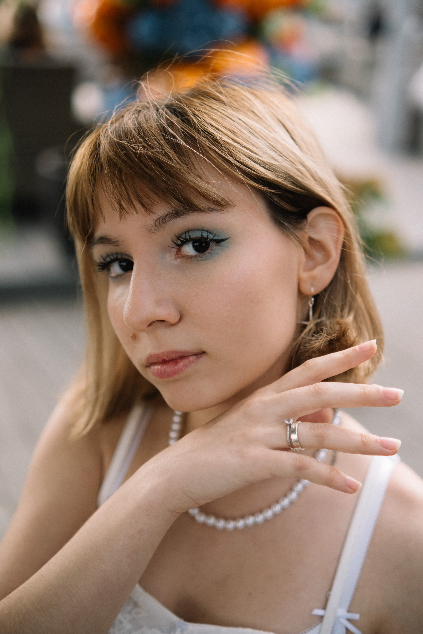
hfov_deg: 27.0
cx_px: 212
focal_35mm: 50
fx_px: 881
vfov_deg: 39.6
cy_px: 317
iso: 200
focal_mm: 33
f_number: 1.4
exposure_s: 1/800
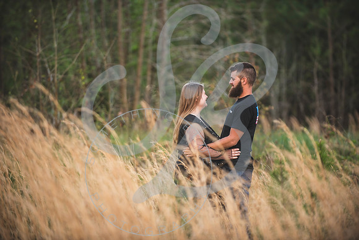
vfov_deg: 7.9
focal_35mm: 175
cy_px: 120
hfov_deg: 11.7
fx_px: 1745
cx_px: 180
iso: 100
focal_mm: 175
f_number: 2.8
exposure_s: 1/250
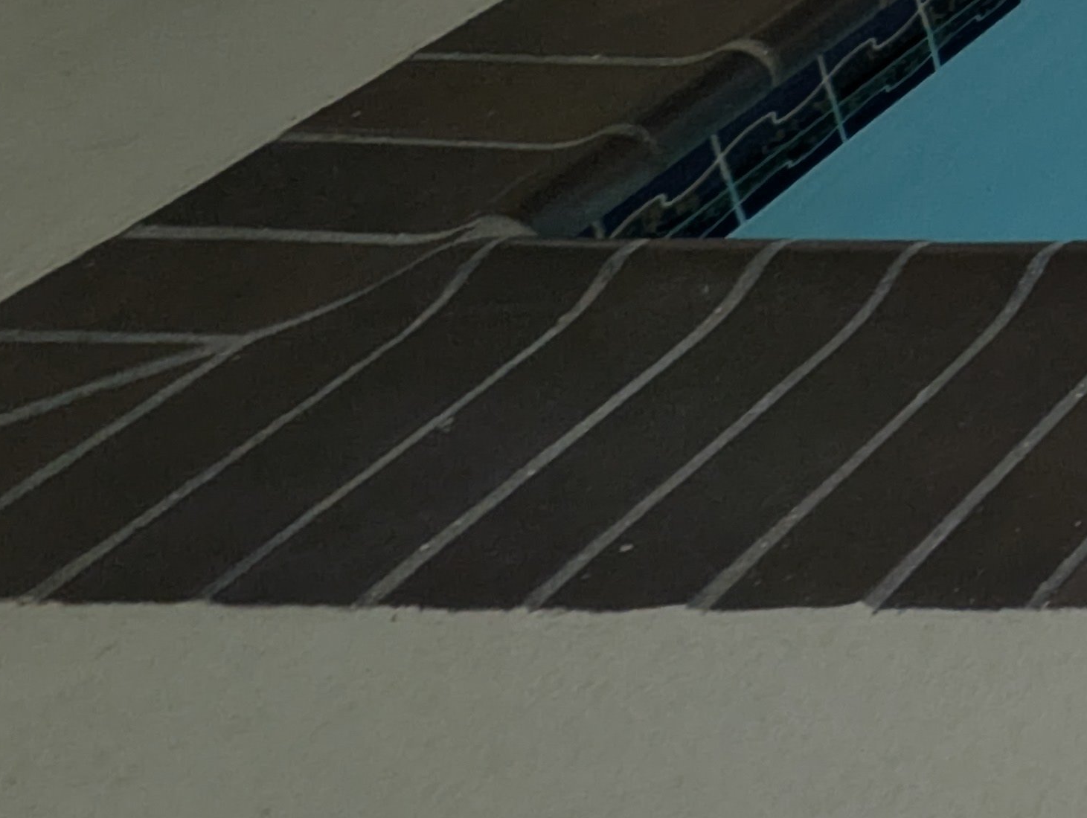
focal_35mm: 67
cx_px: 2993
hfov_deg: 12.7
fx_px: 2107
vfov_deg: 16.5
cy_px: -834
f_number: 1.95
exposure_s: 1/120
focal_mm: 2.23
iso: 52
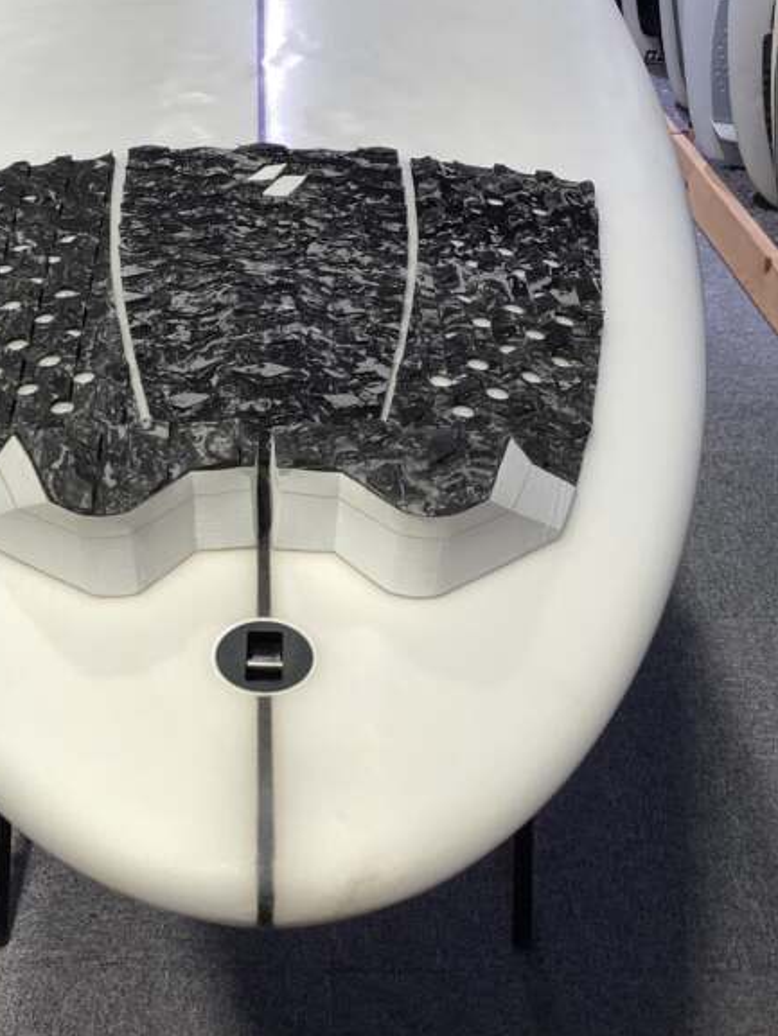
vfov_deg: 43.2
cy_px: 336
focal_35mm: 43
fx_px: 1288
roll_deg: -0.5
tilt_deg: -32.6
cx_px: 257
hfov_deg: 33.3
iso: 80
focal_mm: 3.3
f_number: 2.4
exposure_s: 1/100
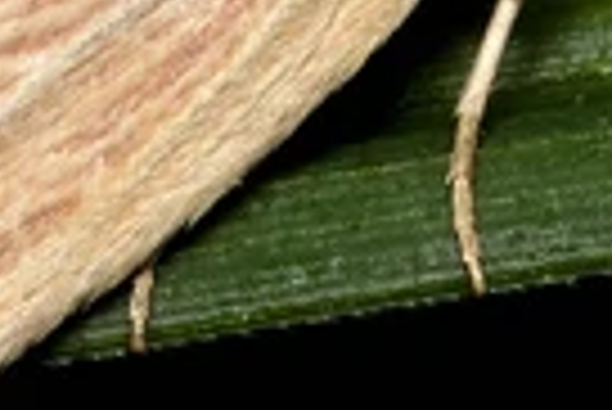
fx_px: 17971
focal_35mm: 1056
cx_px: 306
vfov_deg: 1.3
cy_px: -194
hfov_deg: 2.0
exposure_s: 1/250
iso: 100
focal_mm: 150
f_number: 10
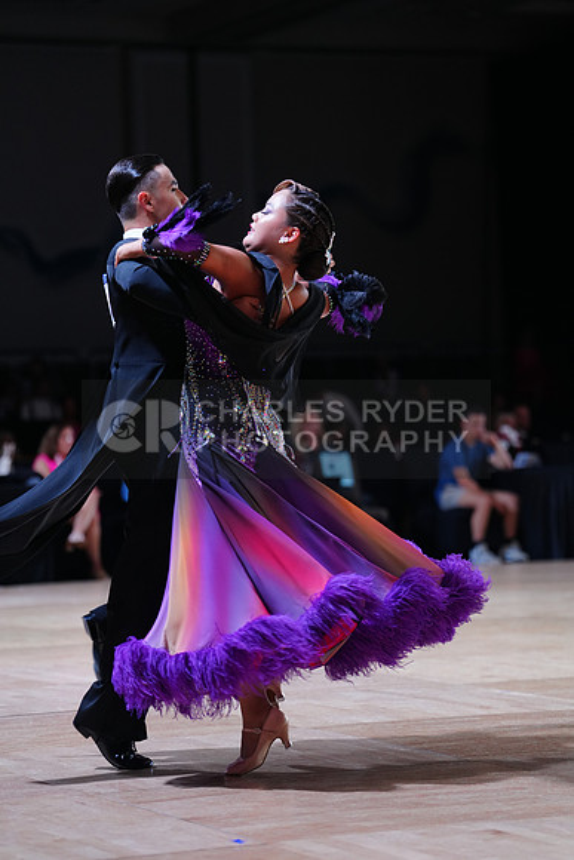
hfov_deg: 11.6
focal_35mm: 118
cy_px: 430
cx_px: 287
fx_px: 2820
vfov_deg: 17.3
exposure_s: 1/500
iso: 1000
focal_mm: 118
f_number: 2.8
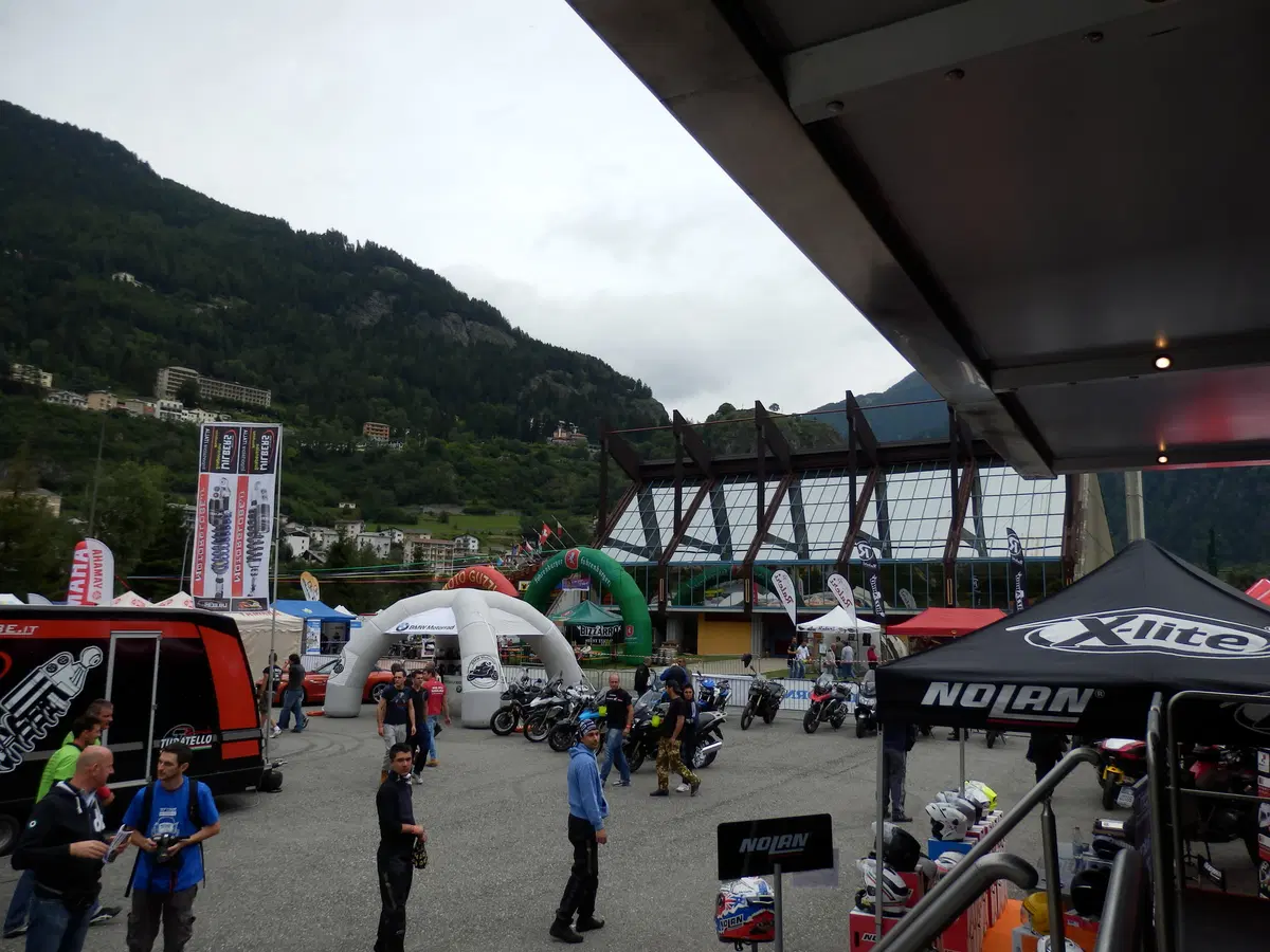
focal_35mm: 25
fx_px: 917
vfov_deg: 54.9
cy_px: 476
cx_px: 635
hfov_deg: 69.4
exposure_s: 1/200
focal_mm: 4.5
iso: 80
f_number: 8.7
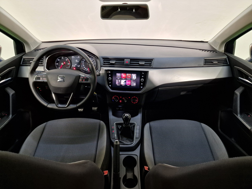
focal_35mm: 23
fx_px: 167
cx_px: 126
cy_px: 94
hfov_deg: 73.9
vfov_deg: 58.9
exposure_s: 1/50
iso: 400
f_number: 1.8
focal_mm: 6.4
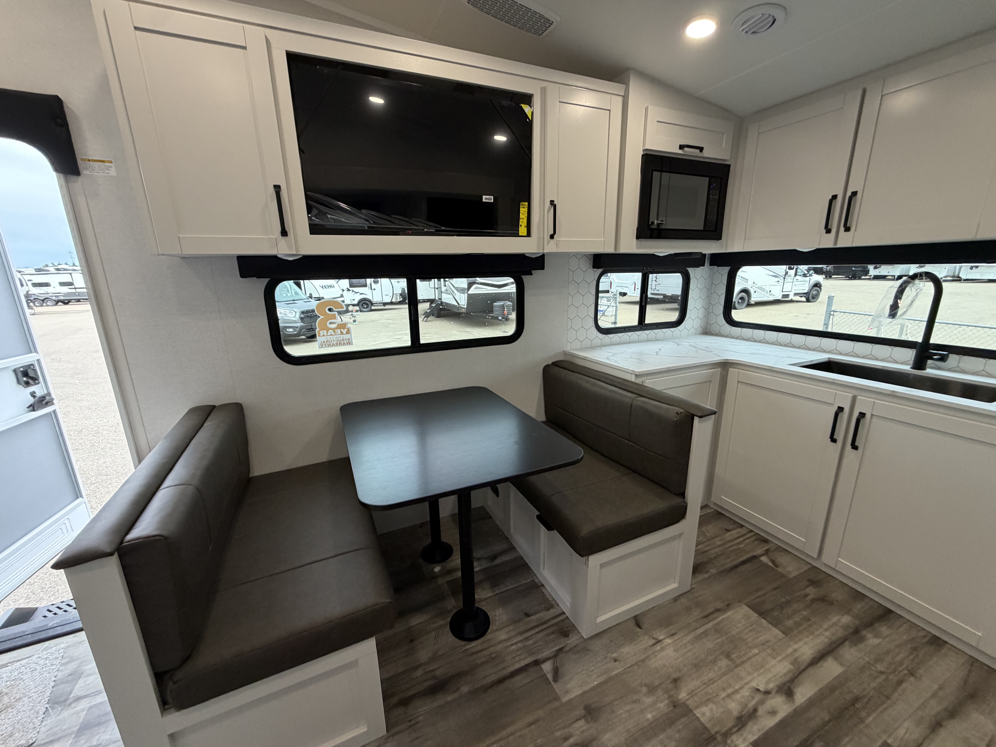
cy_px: 374
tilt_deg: -13.9
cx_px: 498
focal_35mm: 14
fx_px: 403
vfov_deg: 85.7
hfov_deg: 102.1
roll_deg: +1.0
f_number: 2.2
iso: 320
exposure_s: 1/91
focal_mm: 2.22
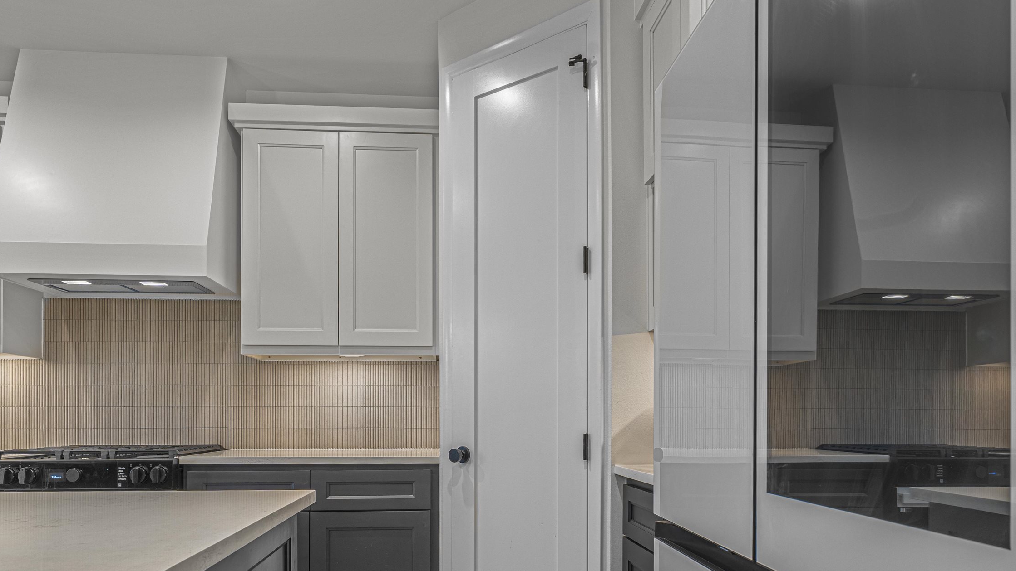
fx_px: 620
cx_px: 488
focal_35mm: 23
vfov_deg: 47.8
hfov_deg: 78.7
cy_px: 424
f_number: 9
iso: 200
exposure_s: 1/1.67
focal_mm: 16
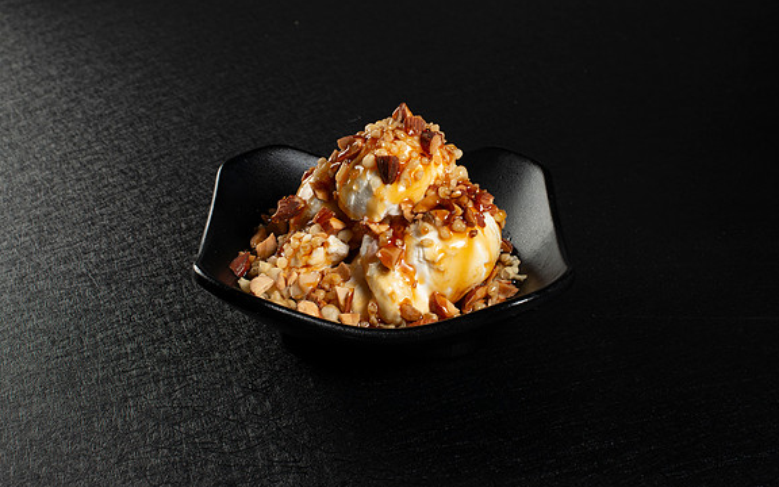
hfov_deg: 35.1
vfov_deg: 22.4
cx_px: 391
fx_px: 1231
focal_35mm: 58
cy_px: 244
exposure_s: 1/125
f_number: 13
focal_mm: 50
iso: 200
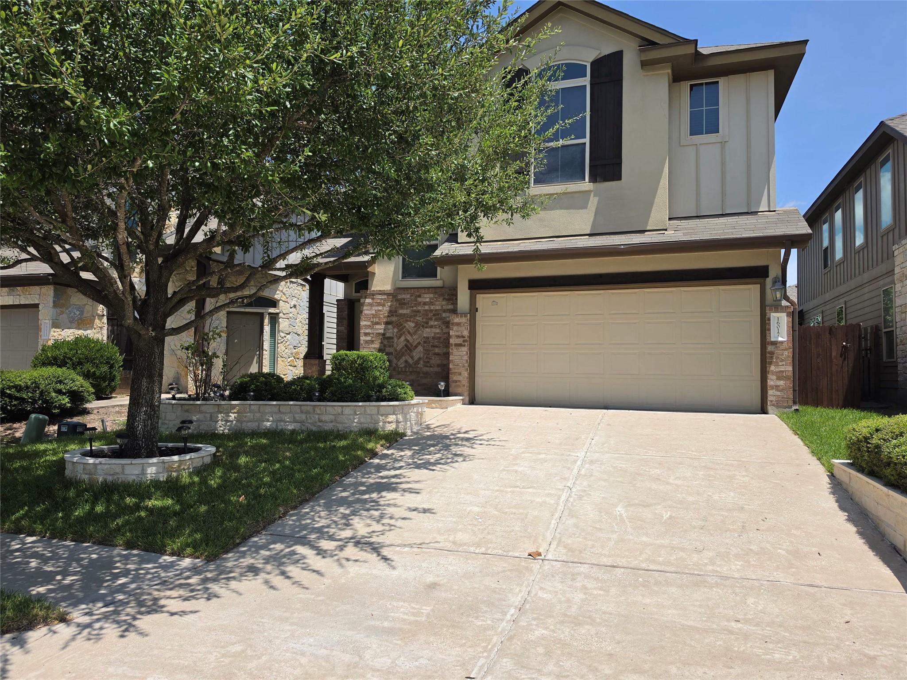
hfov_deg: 73.9
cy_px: 340
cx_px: 454
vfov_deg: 58.9
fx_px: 603
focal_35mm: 23
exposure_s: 1/7939
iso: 64
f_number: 1.4
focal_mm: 6.5
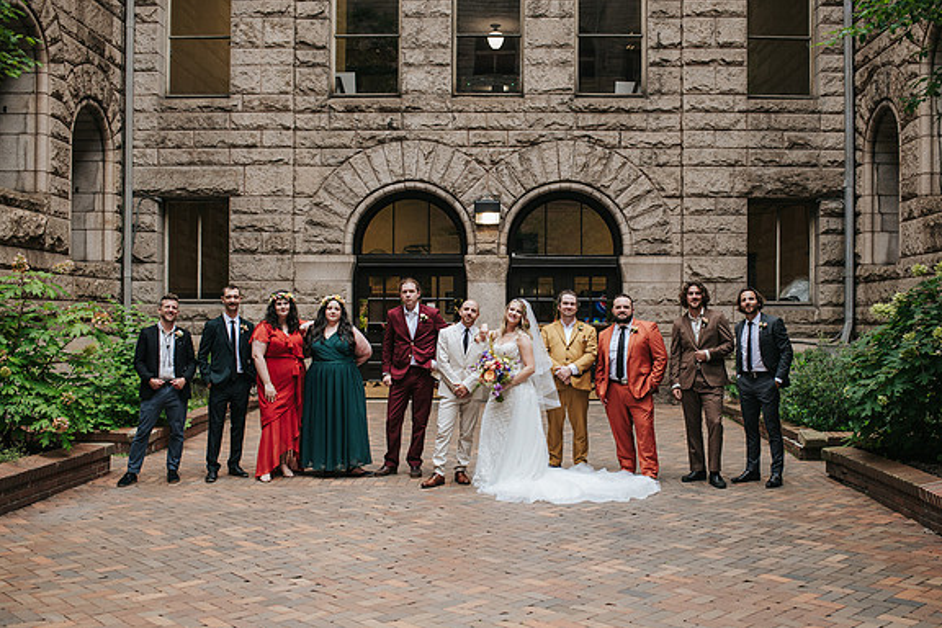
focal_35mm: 40
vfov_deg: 33.4
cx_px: 504
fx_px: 1047
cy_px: 336
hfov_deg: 48.4
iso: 800
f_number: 3.2
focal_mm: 35
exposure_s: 1/400
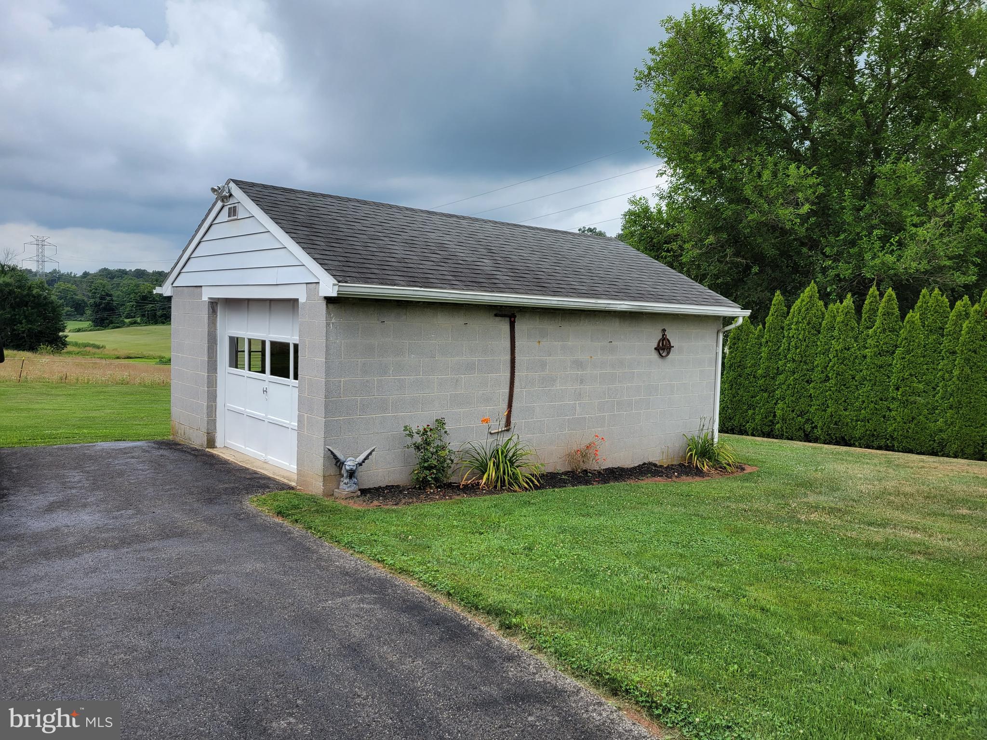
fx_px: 741
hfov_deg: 67.3
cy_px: 370
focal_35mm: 26
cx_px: 494
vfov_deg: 53.1
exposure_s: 1/919
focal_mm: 5.4
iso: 40
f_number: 1.8
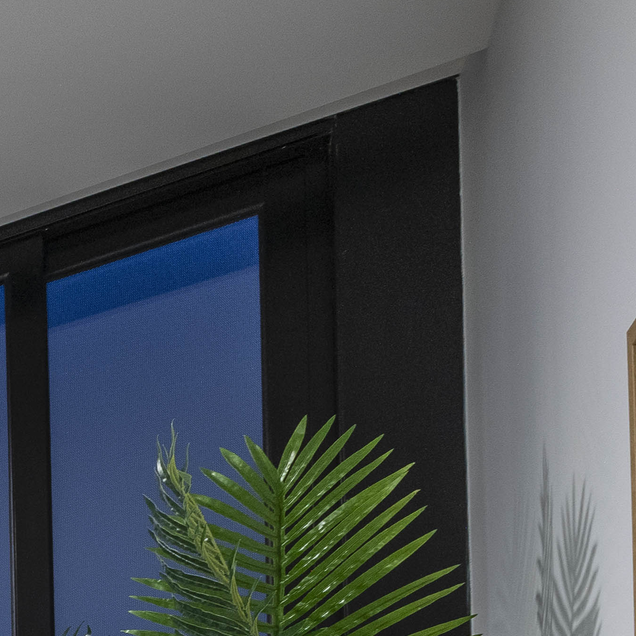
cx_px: -1255
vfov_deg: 19.3
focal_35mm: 73
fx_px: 1517
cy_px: 1067
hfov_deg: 11.7
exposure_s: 1/1.67
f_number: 7.1
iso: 125
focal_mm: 14
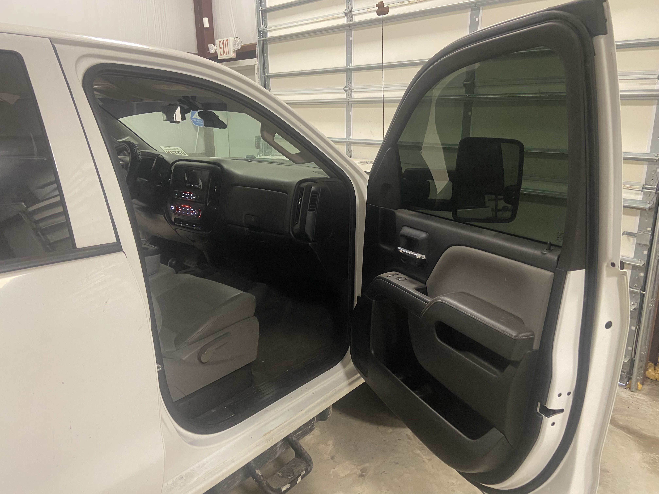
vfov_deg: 53.1
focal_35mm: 26
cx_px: 330
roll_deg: +1.0
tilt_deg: -13.6
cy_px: 247
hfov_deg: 67.3
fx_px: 495
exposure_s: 1/40
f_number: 1.8
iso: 320
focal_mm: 4.25
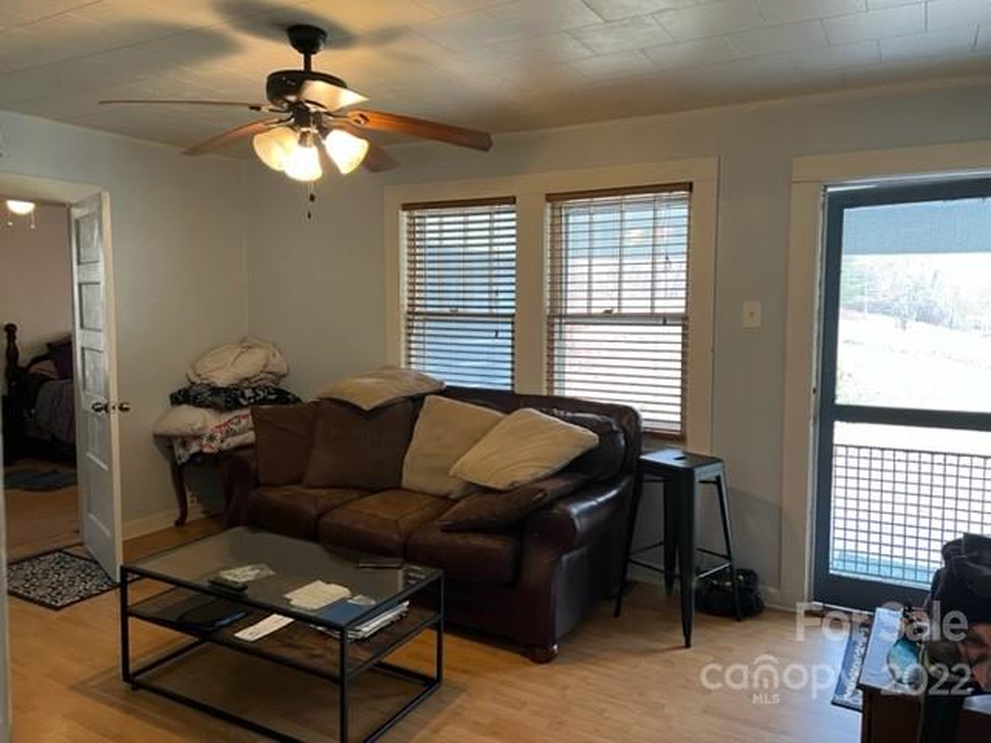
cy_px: 372
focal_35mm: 26
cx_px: 496
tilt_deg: -5.0
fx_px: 744
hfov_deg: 67.3
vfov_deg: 53.1
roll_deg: -1.3
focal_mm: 5.7
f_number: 1.5
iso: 160
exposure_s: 1/60
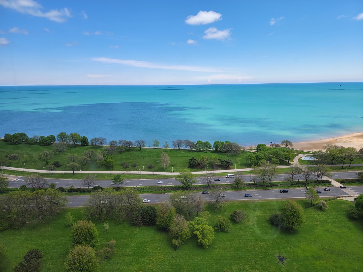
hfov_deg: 71.6
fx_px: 252
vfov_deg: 56.8
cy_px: 136
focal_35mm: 24
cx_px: 182
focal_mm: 6.7
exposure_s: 1/407
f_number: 1.8
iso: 16
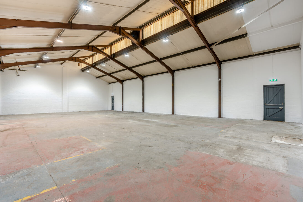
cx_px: 152
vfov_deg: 73.8
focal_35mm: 16
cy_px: 101
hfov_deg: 96.7
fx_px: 135
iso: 100
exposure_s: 1/20
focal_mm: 16
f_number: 8
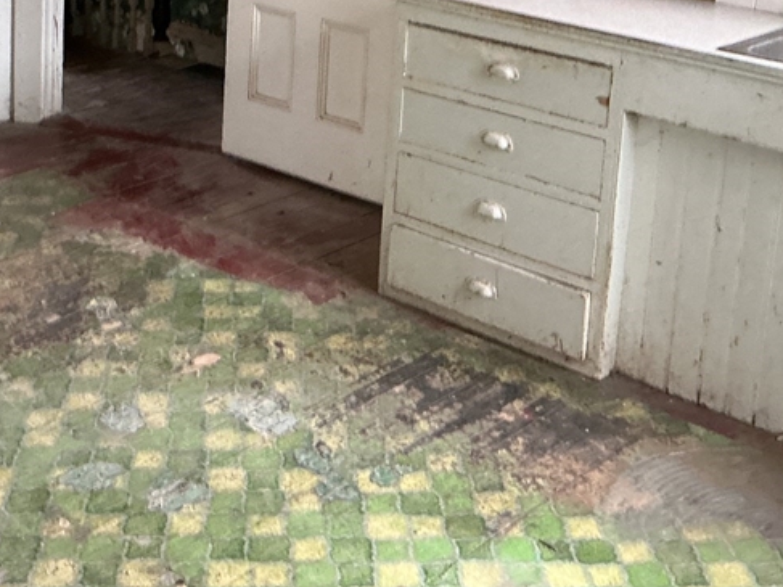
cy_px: -14
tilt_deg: -13.9
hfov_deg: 31.5
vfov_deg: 23.0
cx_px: 267
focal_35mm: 61
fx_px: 1379
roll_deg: -4.4
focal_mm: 3
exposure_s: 1/60
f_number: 1.8
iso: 200
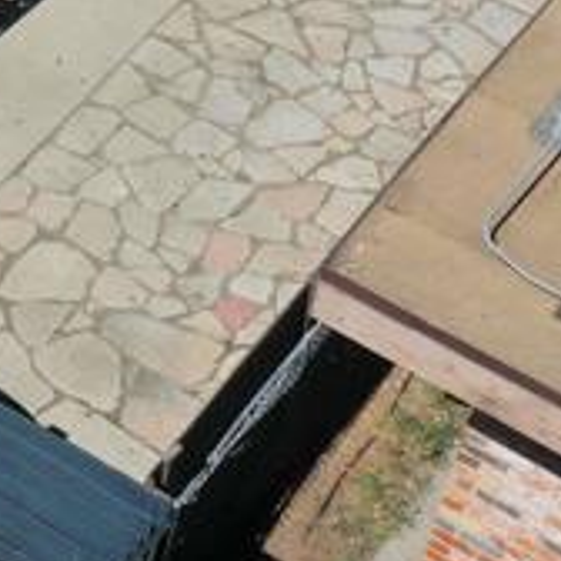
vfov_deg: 11.7
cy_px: -202
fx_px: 2659
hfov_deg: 11.0
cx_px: -534
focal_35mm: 145
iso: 100
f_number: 6.3
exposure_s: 1/640
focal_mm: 10.26
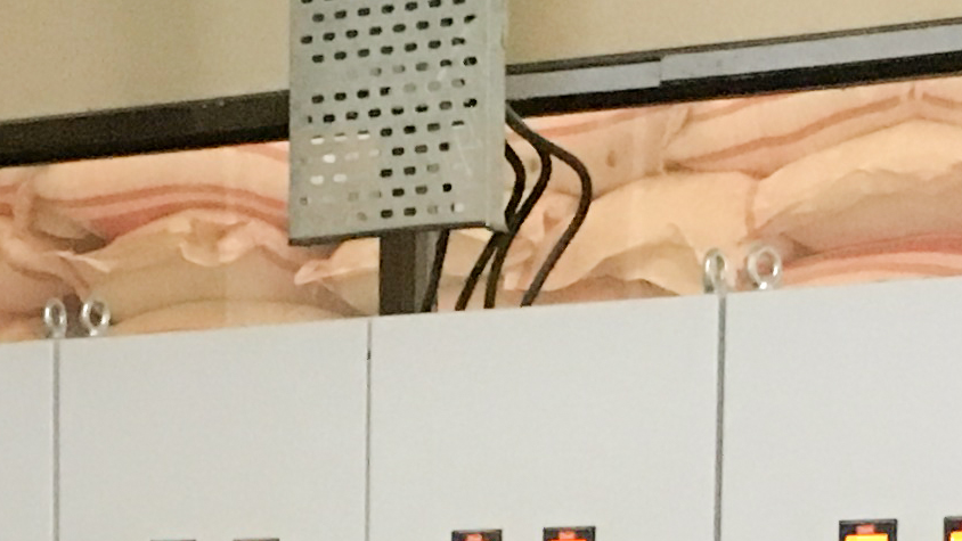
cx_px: 222
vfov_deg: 7.6
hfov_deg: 14.2
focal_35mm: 151
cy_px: 1156
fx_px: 3852
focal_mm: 4.15
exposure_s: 1/17
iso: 320
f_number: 2.2
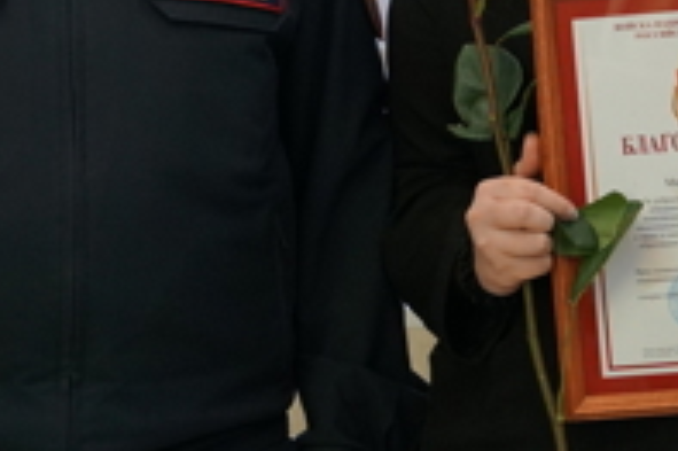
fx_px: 2689
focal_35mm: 143
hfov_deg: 14.4
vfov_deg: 9.5
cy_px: -69
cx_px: 255
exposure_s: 1/160
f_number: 4
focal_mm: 25
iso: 800
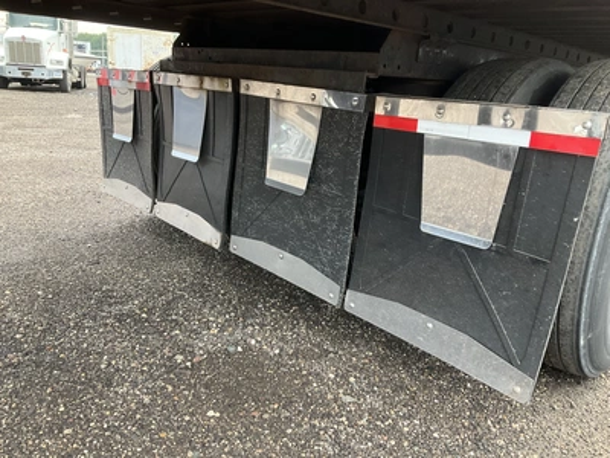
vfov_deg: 48.2
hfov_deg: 61.7
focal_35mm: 29
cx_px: 305
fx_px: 511
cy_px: 229
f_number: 1.8
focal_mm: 3
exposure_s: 1/79
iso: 64
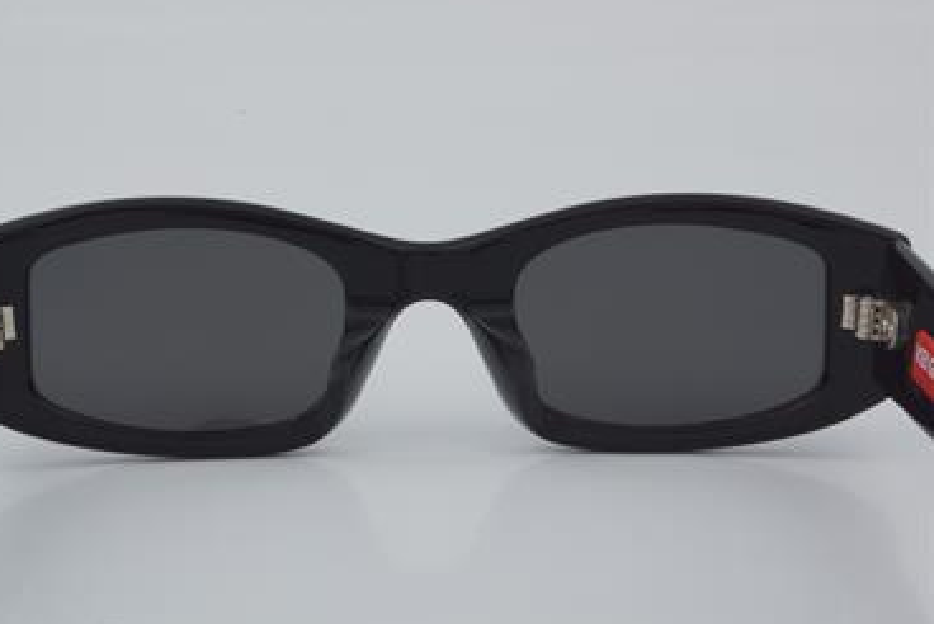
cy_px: 302
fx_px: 2325
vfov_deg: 15.3
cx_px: 429
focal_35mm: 90
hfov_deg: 22.7
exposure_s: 1/4
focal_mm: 55
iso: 100
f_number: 32
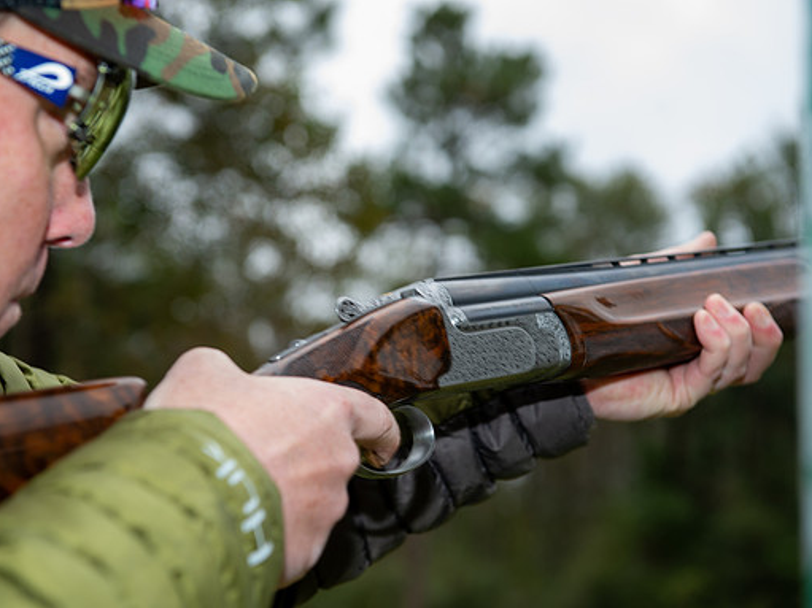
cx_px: 380
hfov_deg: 27.0
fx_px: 1689
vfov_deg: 20.4
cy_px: 305
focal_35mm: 72
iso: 320
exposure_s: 1/250
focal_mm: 66
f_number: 5
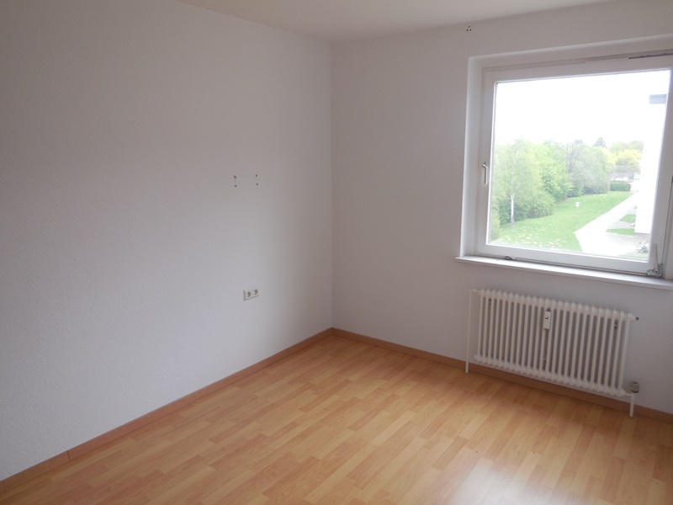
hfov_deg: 69.4
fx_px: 486
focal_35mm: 25
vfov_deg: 54.9
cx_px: 336
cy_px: 252
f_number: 3.1
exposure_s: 1/100
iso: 125
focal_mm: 4.5
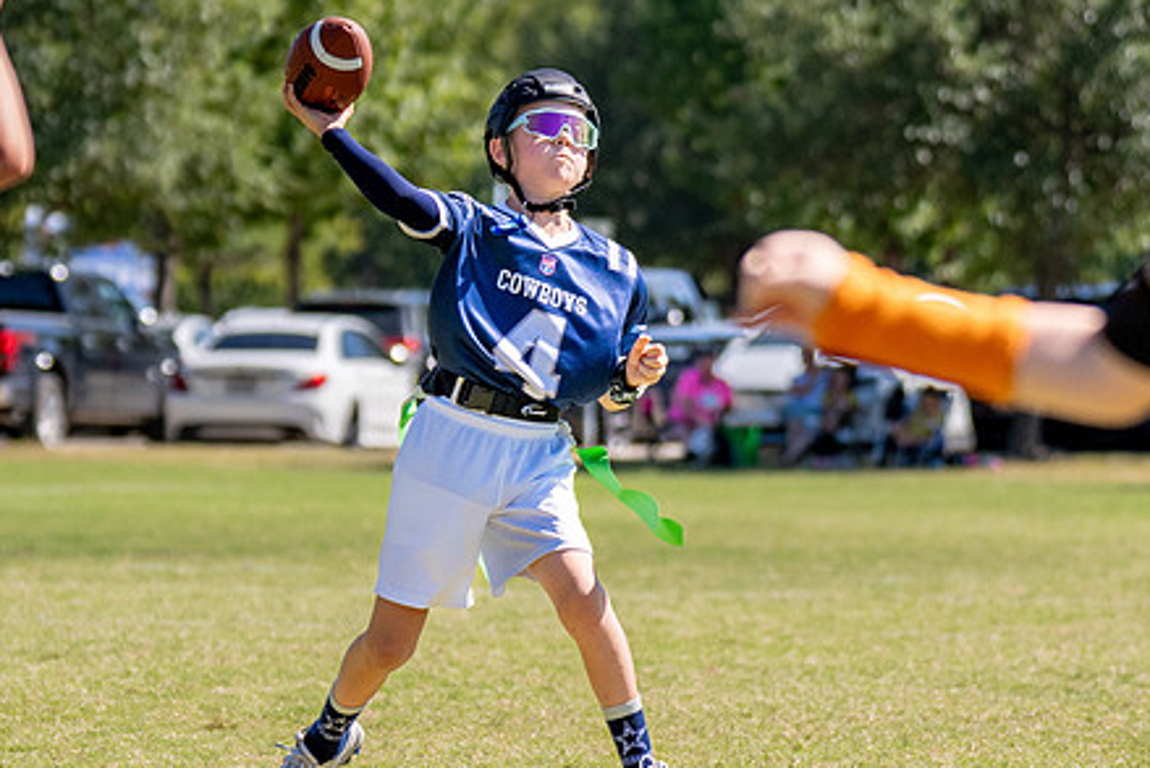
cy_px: 307
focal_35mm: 274
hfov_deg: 7.5
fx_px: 8755
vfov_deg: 5.0
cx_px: 511
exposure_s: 1/3200
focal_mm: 84
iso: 160
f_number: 2.8
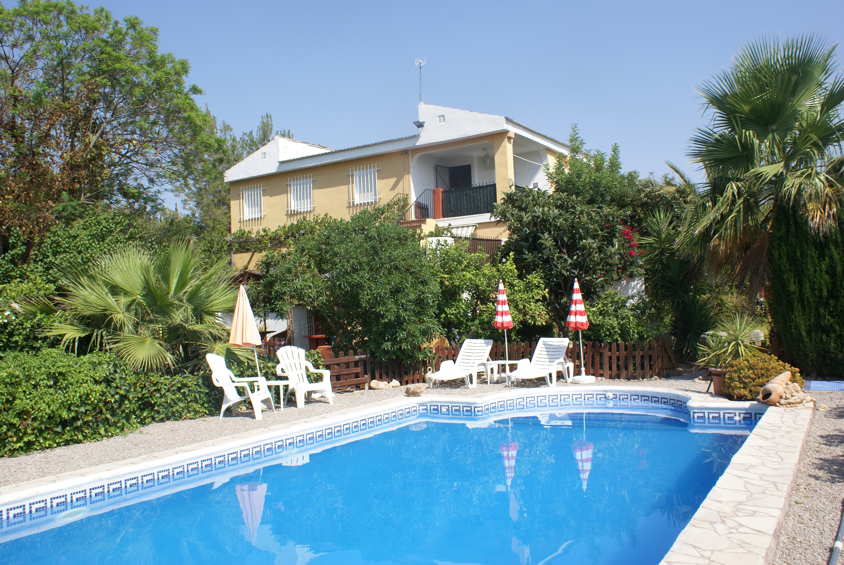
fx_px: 704
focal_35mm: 30
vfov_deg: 43.7
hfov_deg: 61.9
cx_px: 422
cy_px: 282
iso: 100
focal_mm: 20
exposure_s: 1/160
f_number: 10
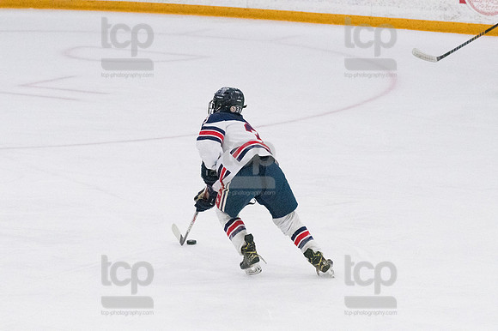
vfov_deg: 5.4
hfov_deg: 8.1
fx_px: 3525
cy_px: 166
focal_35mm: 255
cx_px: 249
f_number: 5
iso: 8000
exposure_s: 1/1600
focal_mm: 170
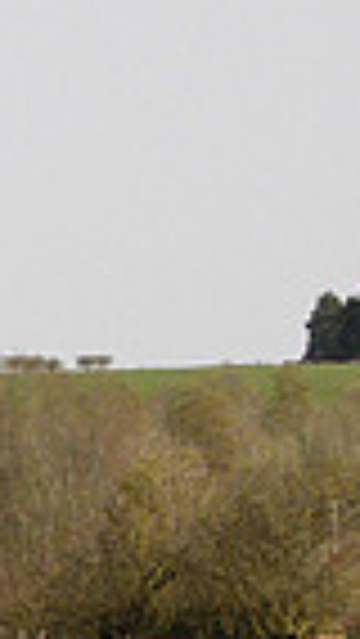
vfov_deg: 7.6
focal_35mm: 282
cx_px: -896
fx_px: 4780
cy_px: 389
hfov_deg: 4.1
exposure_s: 1/4000
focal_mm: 44
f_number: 5
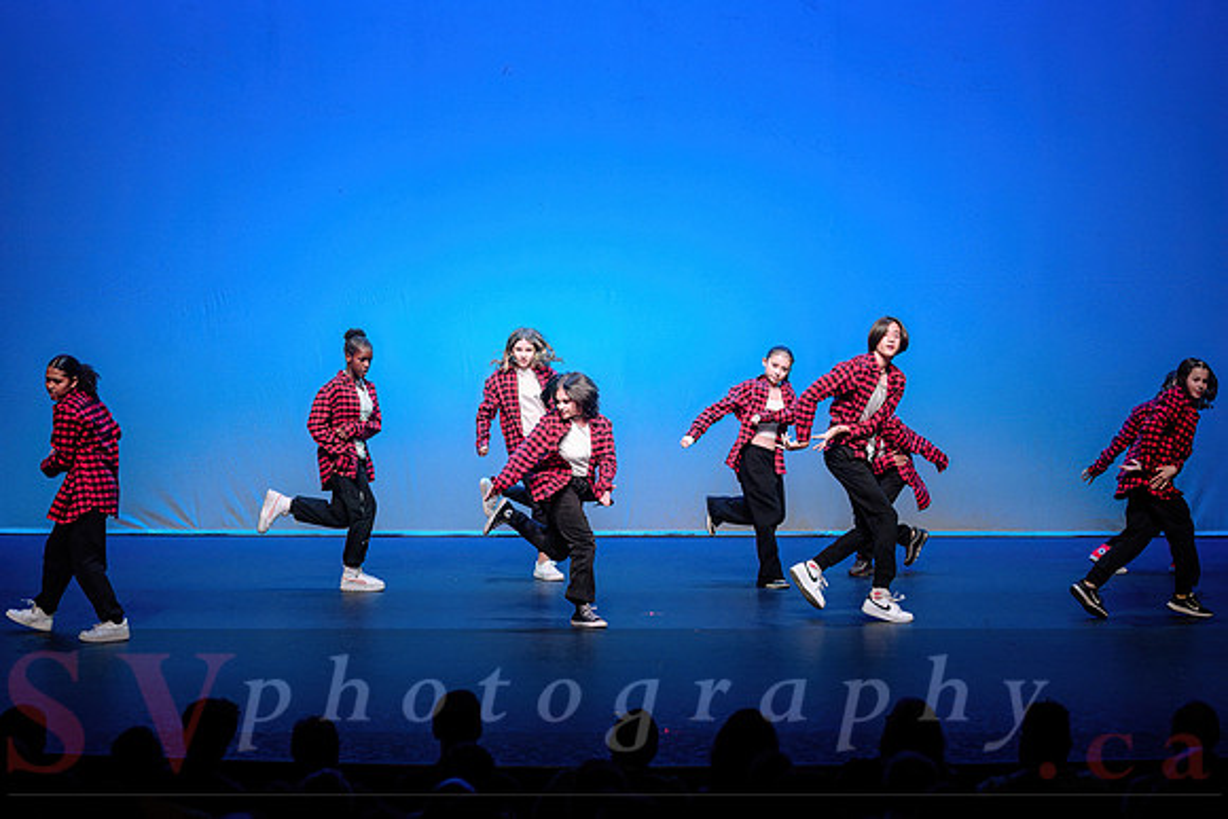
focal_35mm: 93
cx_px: 618
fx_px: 3189
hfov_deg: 21.8
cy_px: 409
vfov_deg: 14.6
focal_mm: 90
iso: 1250
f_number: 2.8
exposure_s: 1/400
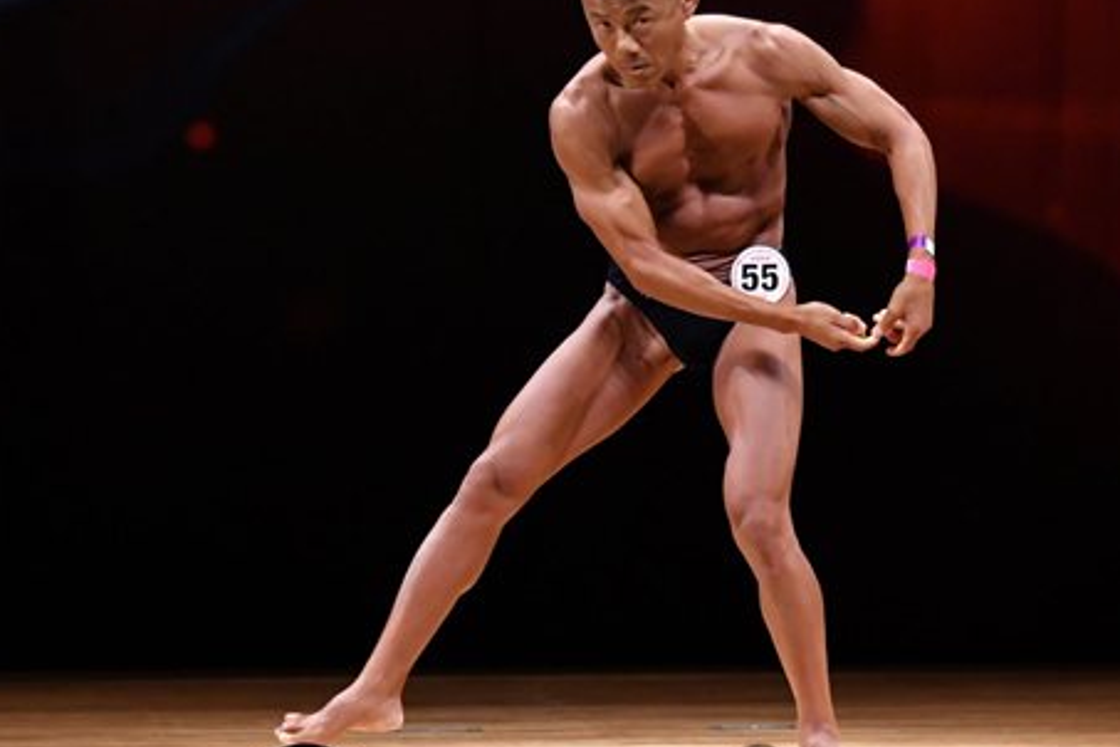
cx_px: 572
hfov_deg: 5.6
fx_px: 11541
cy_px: 331
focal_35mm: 371
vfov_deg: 3.7
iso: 4000
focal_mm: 145
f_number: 5.6
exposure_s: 1/400
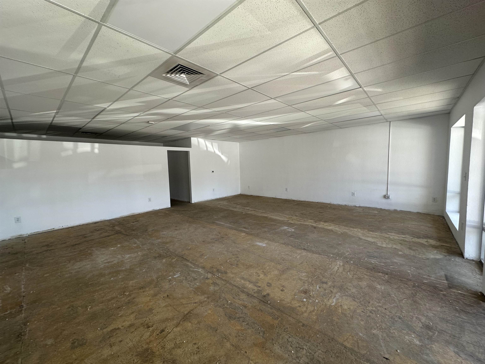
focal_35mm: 14
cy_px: 182
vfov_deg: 85.7
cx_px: 242
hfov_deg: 102.1
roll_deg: +1.4
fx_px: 196
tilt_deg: -5.2
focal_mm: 2.22
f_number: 2.2
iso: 80
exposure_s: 1/99
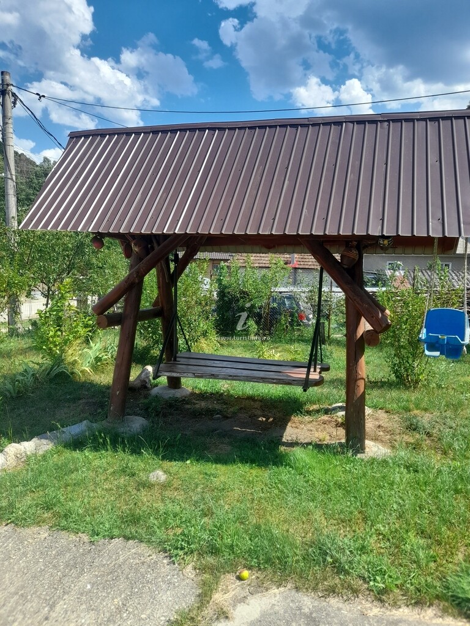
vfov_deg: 69.4
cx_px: 235
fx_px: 453
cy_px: 313
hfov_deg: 54.9
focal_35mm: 25
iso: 20
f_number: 2
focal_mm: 4.6
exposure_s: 1/353
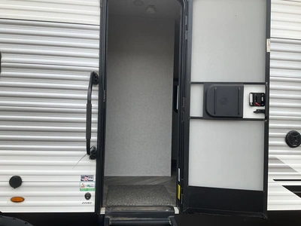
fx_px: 252
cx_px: 150
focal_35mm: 29
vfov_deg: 48.2
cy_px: 113
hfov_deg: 61.7
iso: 25
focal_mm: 3
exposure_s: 1/620
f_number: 1.8
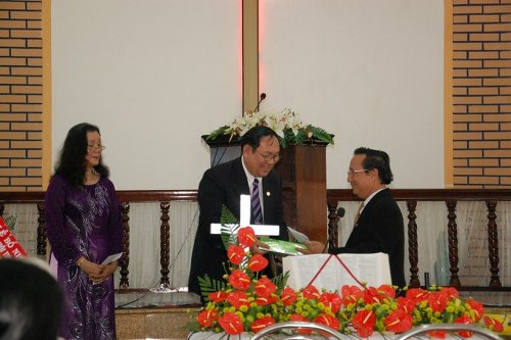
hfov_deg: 21.9
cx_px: 256
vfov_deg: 14.7
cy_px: 170
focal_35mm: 93
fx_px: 1320
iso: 1400
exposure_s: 1/60
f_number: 5.3
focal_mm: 62
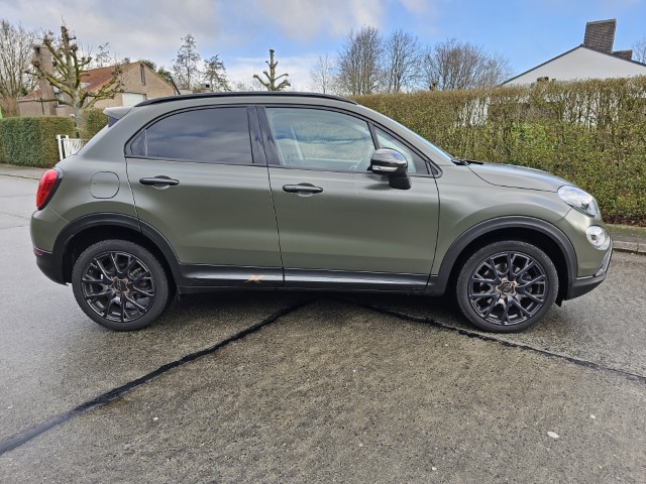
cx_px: 323
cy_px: 242
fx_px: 429
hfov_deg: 73.9
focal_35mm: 23
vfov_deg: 58.9
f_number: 1.7
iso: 40
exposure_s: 1/180
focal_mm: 6.3
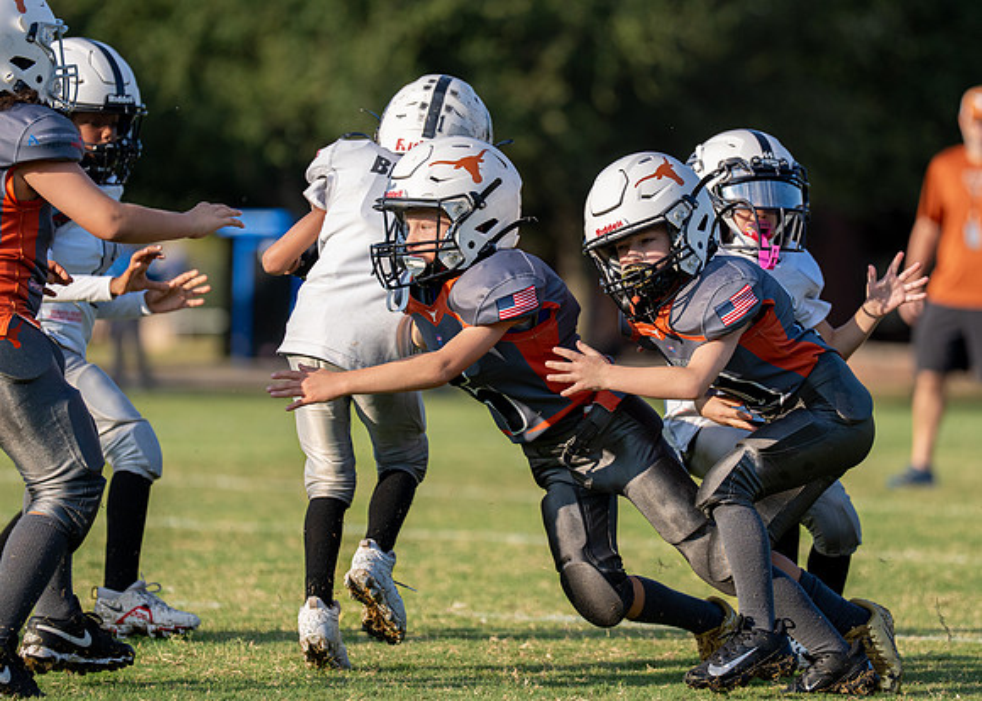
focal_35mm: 234
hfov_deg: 8.6
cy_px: 340
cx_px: 530
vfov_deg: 6.2
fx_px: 6516
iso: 320
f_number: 2.8
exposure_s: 1/4000
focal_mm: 165
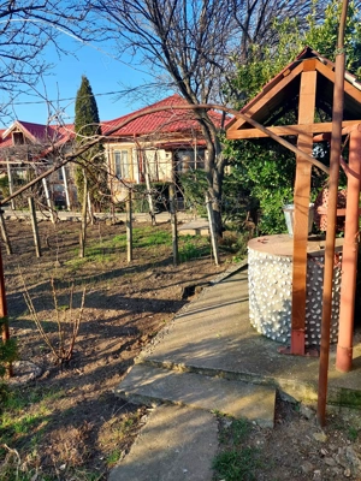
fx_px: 334
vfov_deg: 71.6
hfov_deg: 56.8
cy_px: 240
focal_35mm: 24
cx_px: 180
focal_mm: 5.23
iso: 40
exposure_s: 1/381
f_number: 1.8
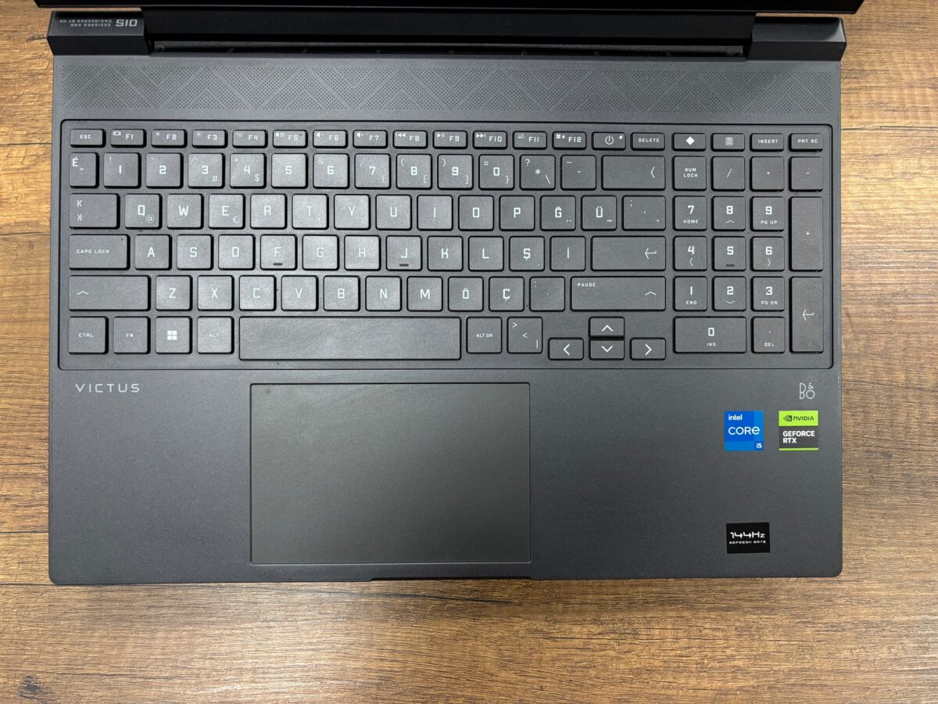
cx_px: 469
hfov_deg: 67.3
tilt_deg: -71.3
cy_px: 352
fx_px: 705
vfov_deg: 53.1
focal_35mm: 26
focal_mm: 5.96
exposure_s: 1/50
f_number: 1.6
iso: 200
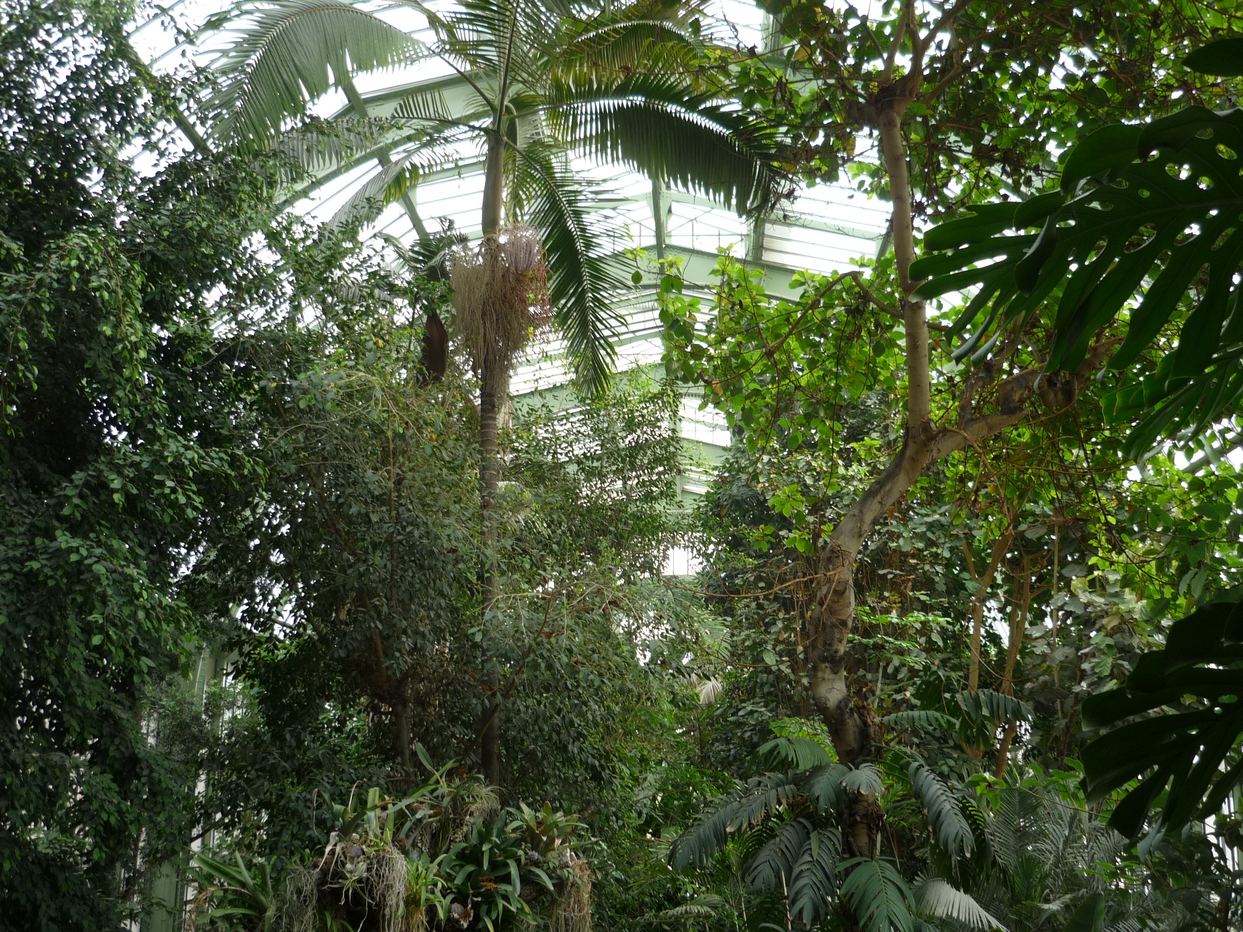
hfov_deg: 55.4
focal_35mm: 33
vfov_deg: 42.9
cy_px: 466
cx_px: 622
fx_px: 1185
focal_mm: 5.5
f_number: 2.8
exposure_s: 1/160
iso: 100
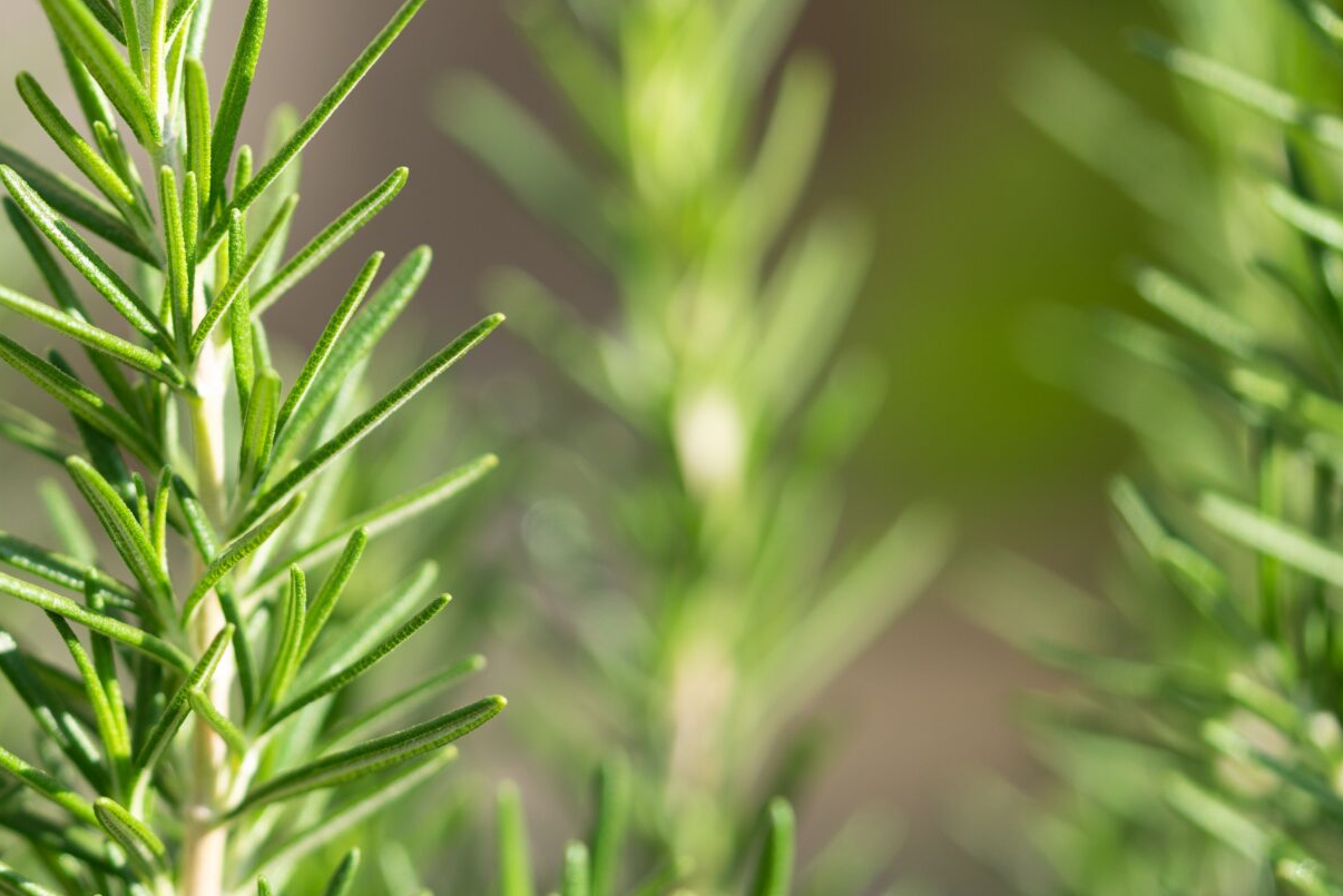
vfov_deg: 7.2
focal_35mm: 191
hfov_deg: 10.7
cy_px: 257
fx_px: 7128
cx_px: 100
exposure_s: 1/320
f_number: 2.8
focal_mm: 90
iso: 100
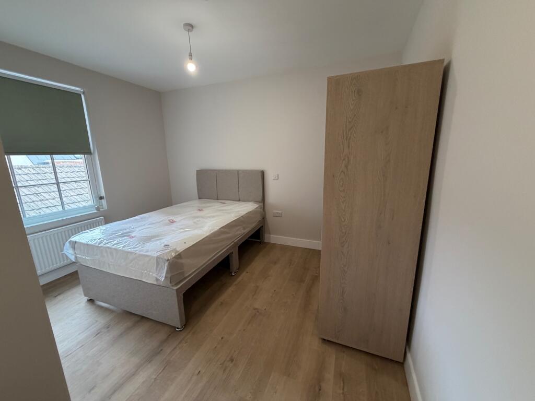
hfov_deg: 102.1
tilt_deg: -10.7
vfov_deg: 85.7
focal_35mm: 14
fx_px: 216
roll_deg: +0.0
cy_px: 200
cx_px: 268
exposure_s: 1/100
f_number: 2.2
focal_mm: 2.22
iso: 250
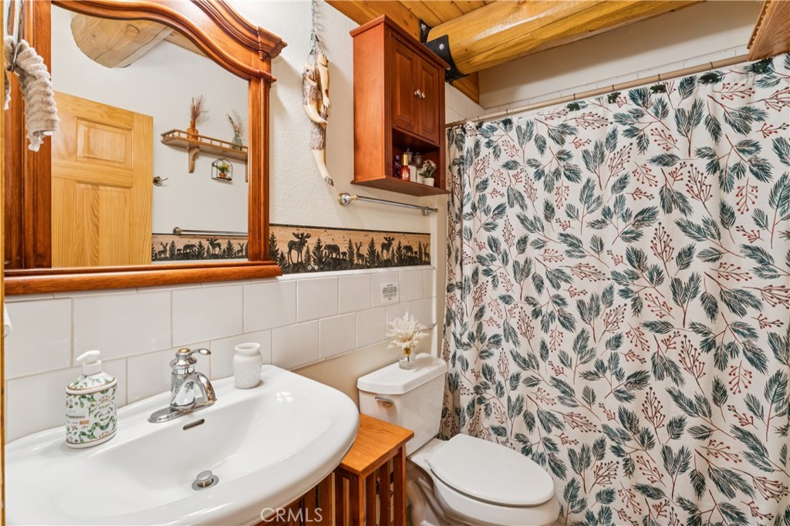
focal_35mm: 16
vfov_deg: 72.0
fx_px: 362
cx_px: 395
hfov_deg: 95.0
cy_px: 263
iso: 100
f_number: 13
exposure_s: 2.5
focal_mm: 16.5
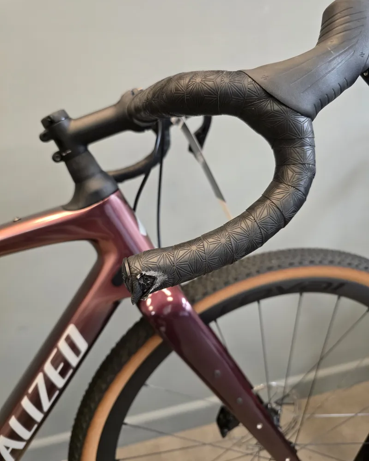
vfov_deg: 70.3
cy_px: 234
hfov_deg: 58.8
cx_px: 184
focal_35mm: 24
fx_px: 328
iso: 1250
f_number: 1.7
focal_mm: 6.3
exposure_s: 1/100
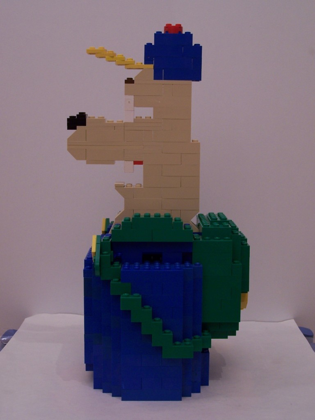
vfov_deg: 32.7
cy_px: 210
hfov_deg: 24.8
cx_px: 158
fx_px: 716
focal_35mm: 59
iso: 80
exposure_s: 1/4
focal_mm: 9.8
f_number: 3.1
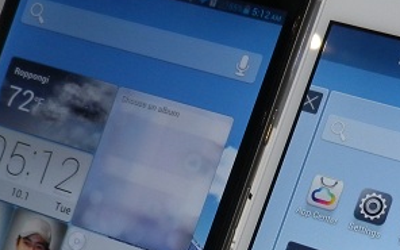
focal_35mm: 83
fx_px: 905
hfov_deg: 24.8
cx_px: 255
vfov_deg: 15.0
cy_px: 323
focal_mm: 5.2
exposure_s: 1/50
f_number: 3.7
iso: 100
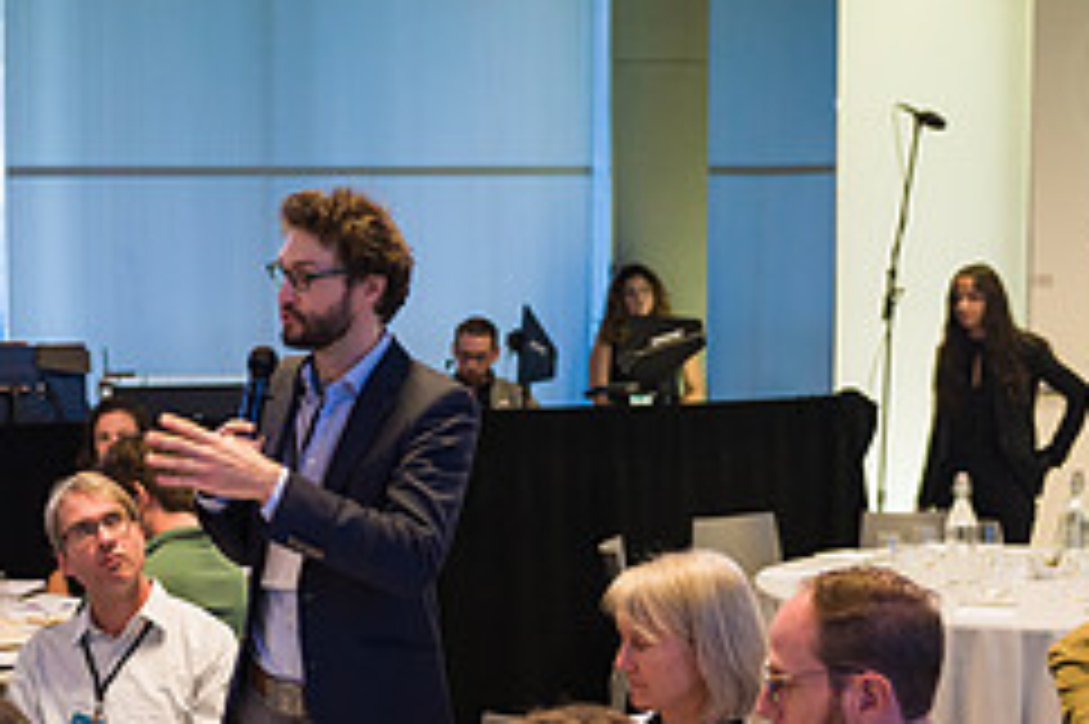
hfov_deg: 28.2
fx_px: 2116
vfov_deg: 19.4
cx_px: 191
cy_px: 459
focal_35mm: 70
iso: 1600
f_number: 3.2
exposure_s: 1/200
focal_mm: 29
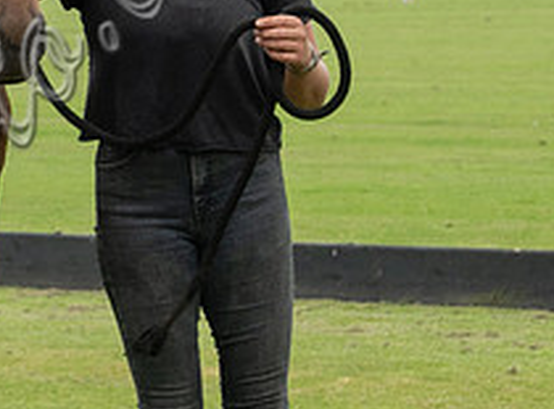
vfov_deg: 5.6
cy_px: 101
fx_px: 4185
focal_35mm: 263
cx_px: -33
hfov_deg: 7.5
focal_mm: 34
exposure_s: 1/125
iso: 200
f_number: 4.5
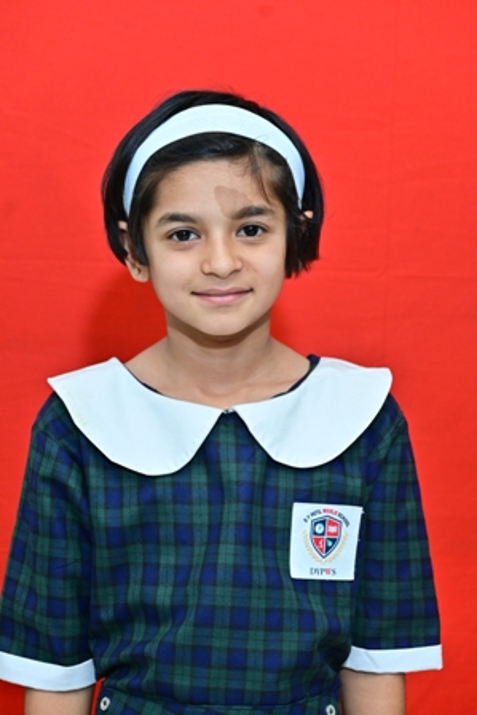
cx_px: 238
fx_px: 1936
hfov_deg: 14.0
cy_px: 358
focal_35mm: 98
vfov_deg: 20.9
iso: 400
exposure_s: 1/100
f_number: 5
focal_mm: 65
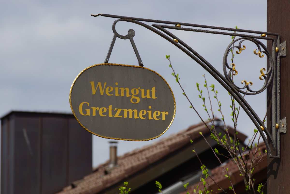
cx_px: 145
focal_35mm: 315
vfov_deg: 4.4
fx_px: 2537
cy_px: 97
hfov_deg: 6.5
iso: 100
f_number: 8
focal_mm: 210
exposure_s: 1/500
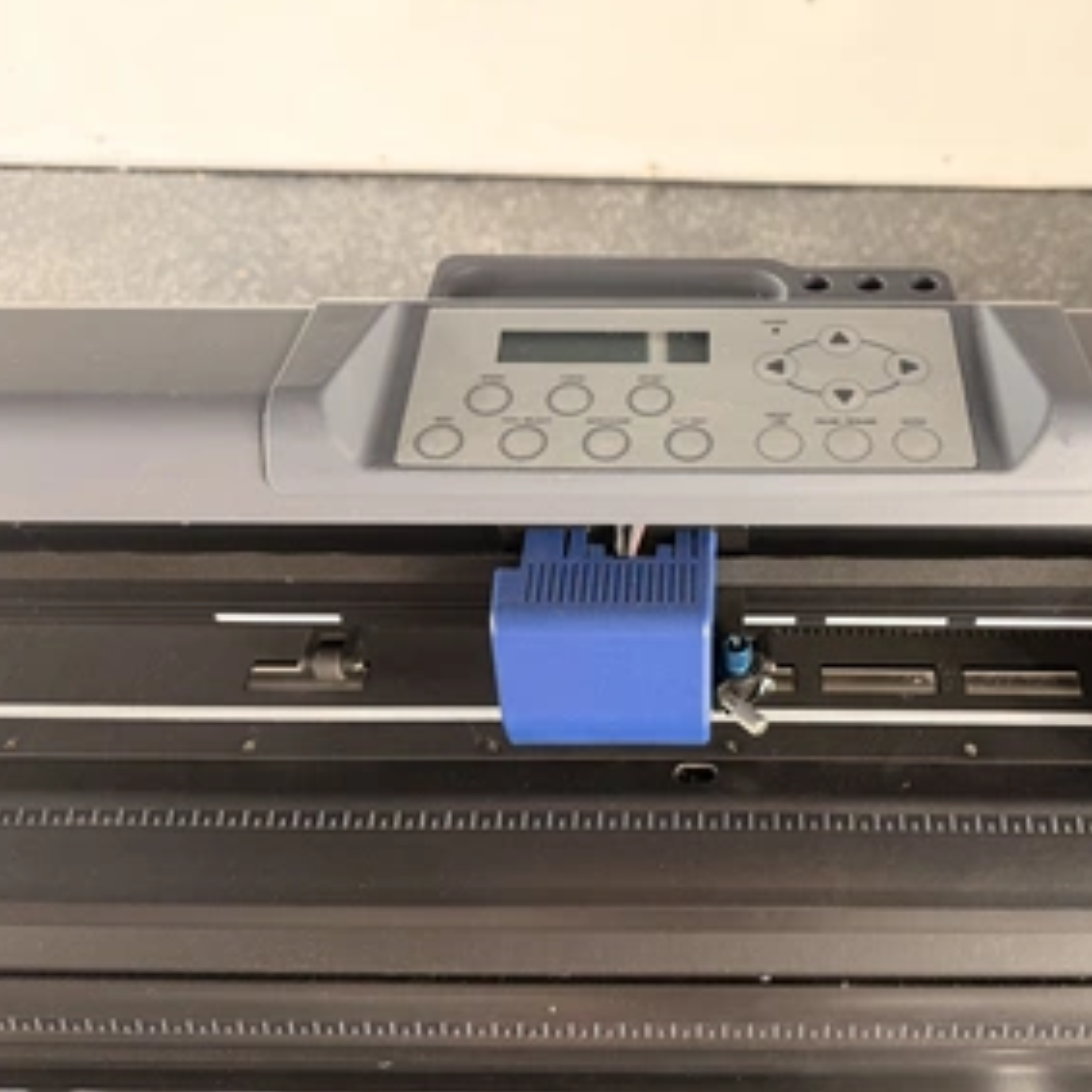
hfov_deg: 53.1
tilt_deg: -43.9
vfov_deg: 54.0
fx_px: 1071
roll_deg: -0.5
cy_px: 548
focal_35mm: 30
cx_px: 718
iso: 320
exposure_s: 1/60
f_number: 1.78
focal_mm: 6.76
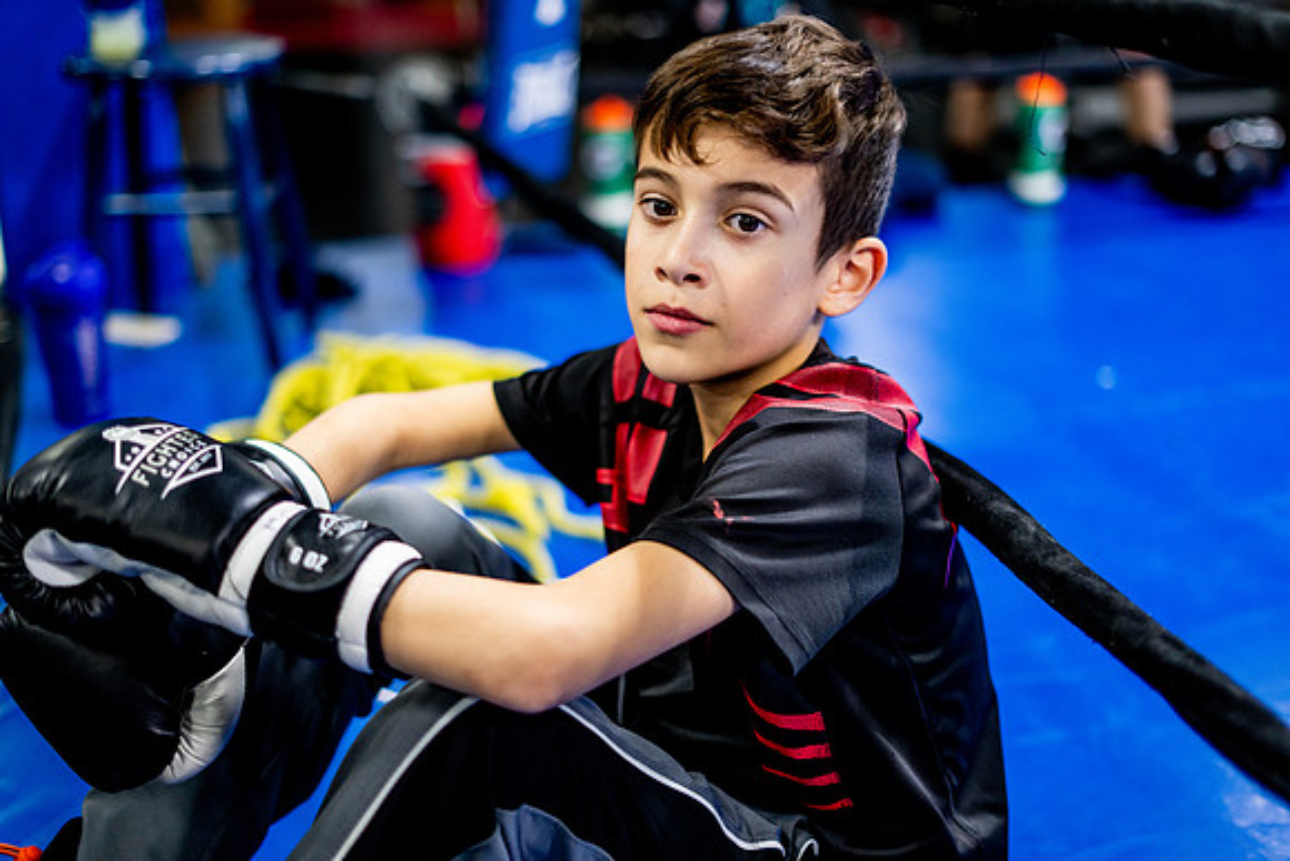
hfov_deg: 39.6
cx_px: 645
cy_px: 430
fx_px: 1792
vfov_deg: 27.0
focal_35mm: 50
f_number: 1.8
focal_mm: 50
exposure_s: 1/400
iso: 2000
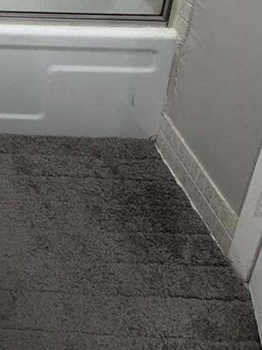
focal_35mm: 42
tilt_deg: -16.1
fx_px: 424
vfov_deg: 32.4
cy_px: -116
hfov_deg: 26.7
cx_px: -111
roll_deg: -0.2
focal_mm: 2.22
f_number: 2.2
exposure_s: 1/120
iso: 250
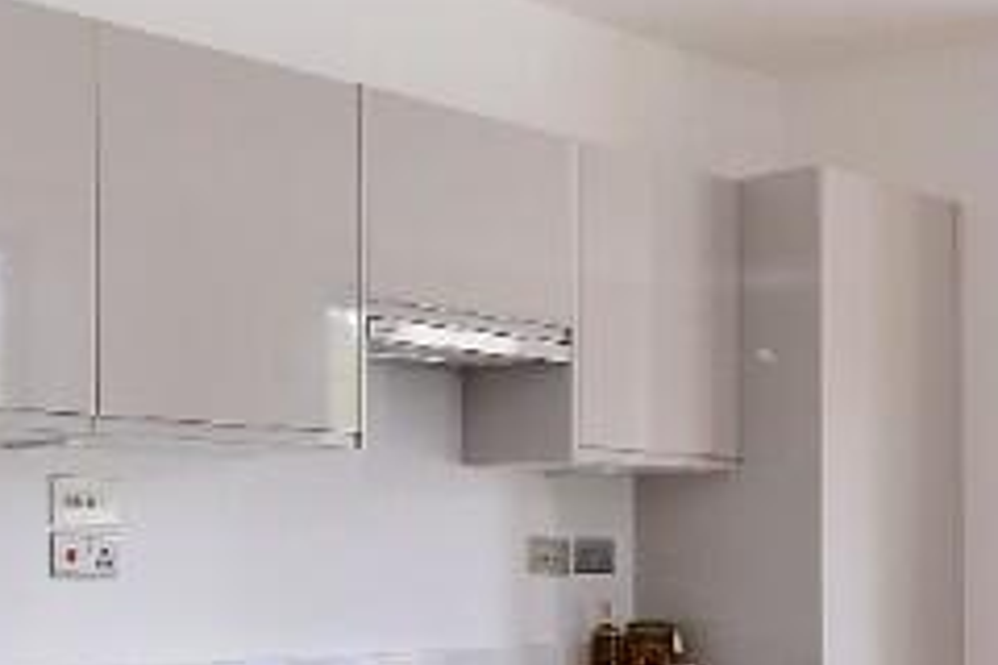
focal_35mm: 64
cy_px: 574
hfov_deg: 31.3
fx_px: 1774
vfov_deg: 20.9
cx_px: 611
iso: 400
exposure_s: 1/1.6
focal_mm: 15
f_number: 9
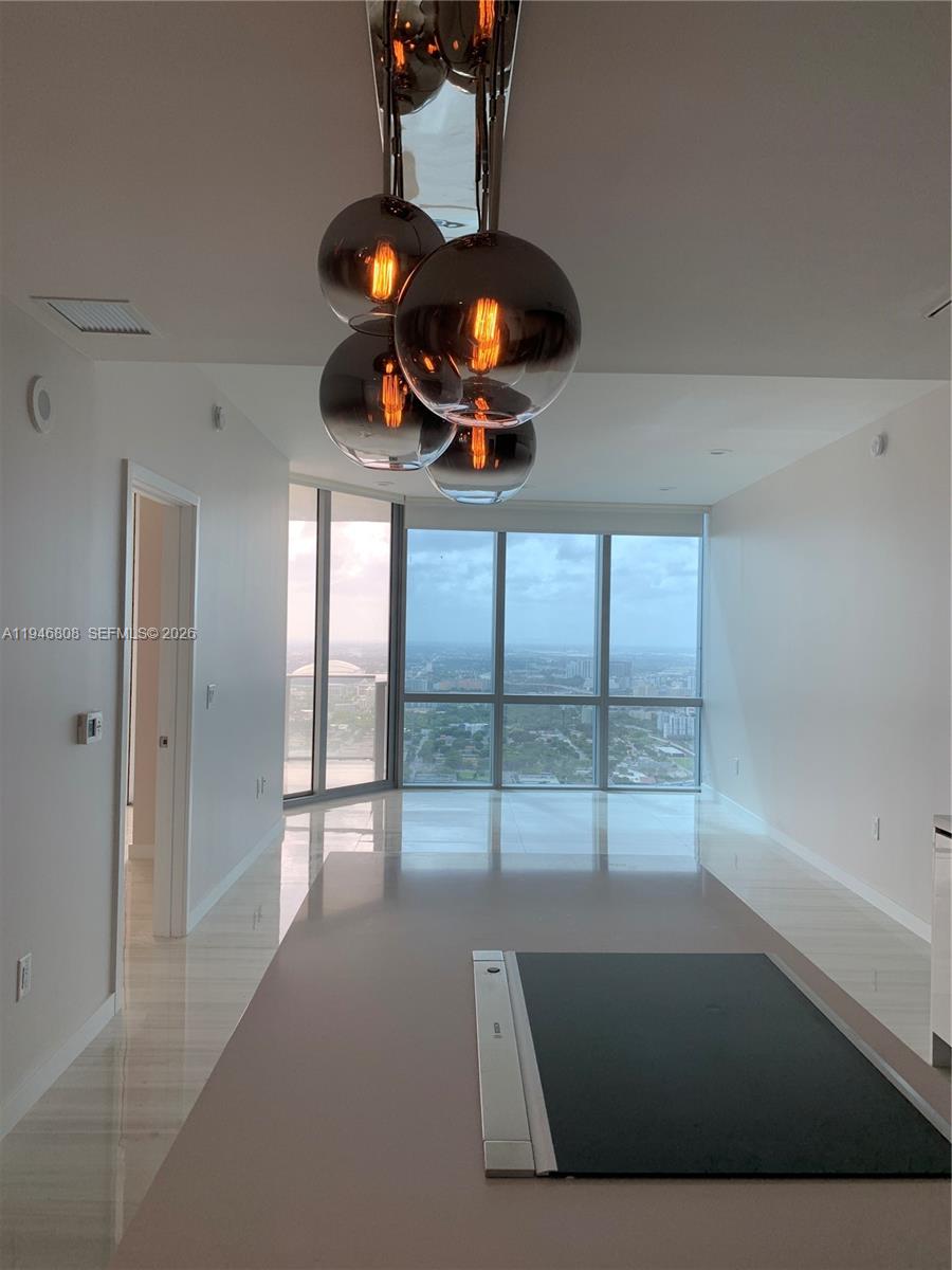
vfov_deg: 67.3
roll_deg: -1.8
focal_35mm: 26
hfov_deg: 53.1
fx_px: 953
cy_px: 635
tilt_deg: +1.3
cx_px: 476
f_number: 1.8
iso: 25
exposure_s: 1/165
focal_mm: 4.25
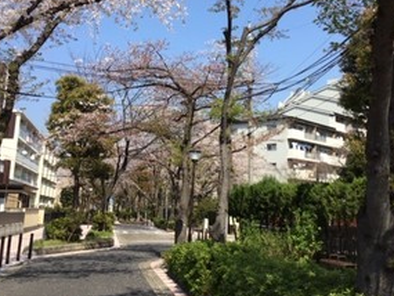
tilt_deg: +14.3
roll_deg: +1.6
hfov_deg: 38.9
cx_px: 205
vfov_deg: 29.4
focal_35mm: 49
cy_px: 86
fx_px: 558
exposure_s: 1/1087
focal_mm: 3.3
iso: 25
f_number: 2.4
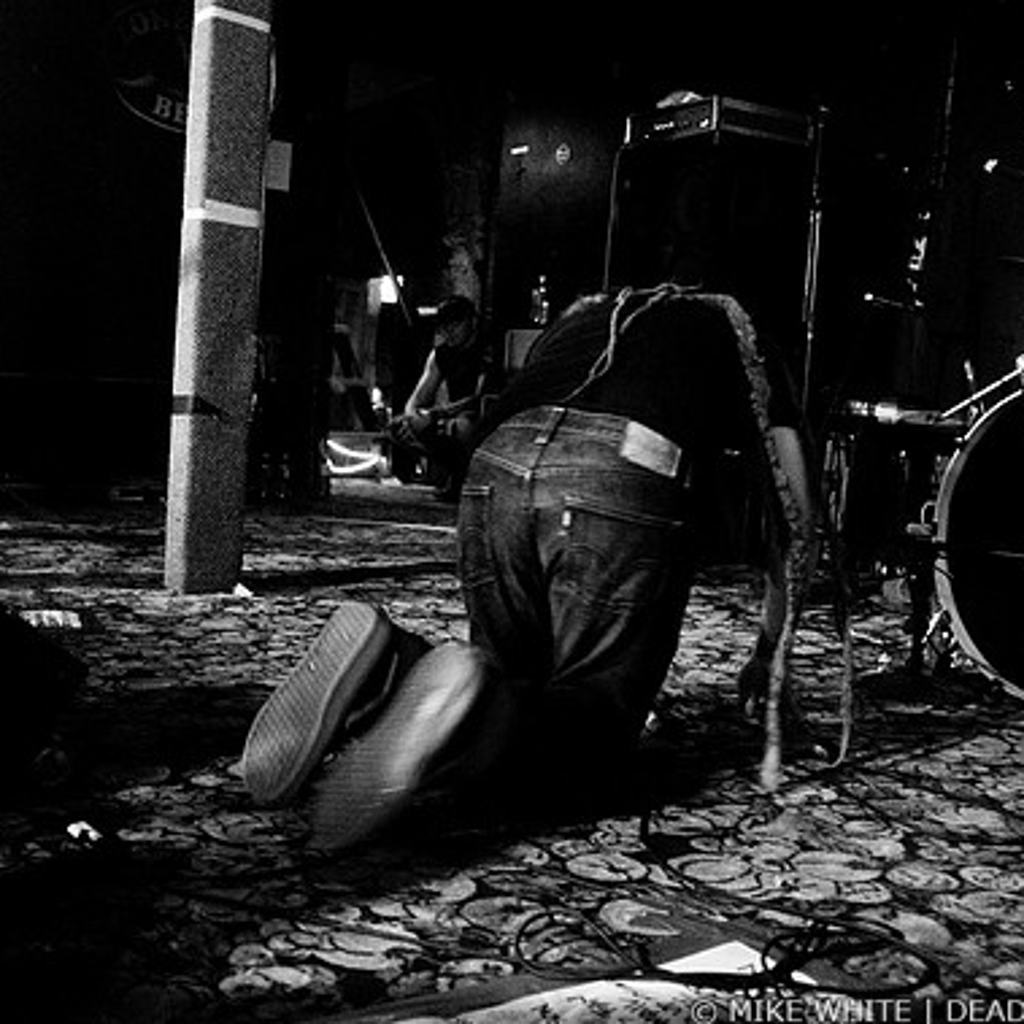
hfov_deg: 42.8
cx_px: 505
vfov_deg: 42.8
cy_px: 515
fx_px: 1305
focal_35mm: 39
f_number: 2.8
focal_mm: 20
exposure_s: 1/60
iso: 1000
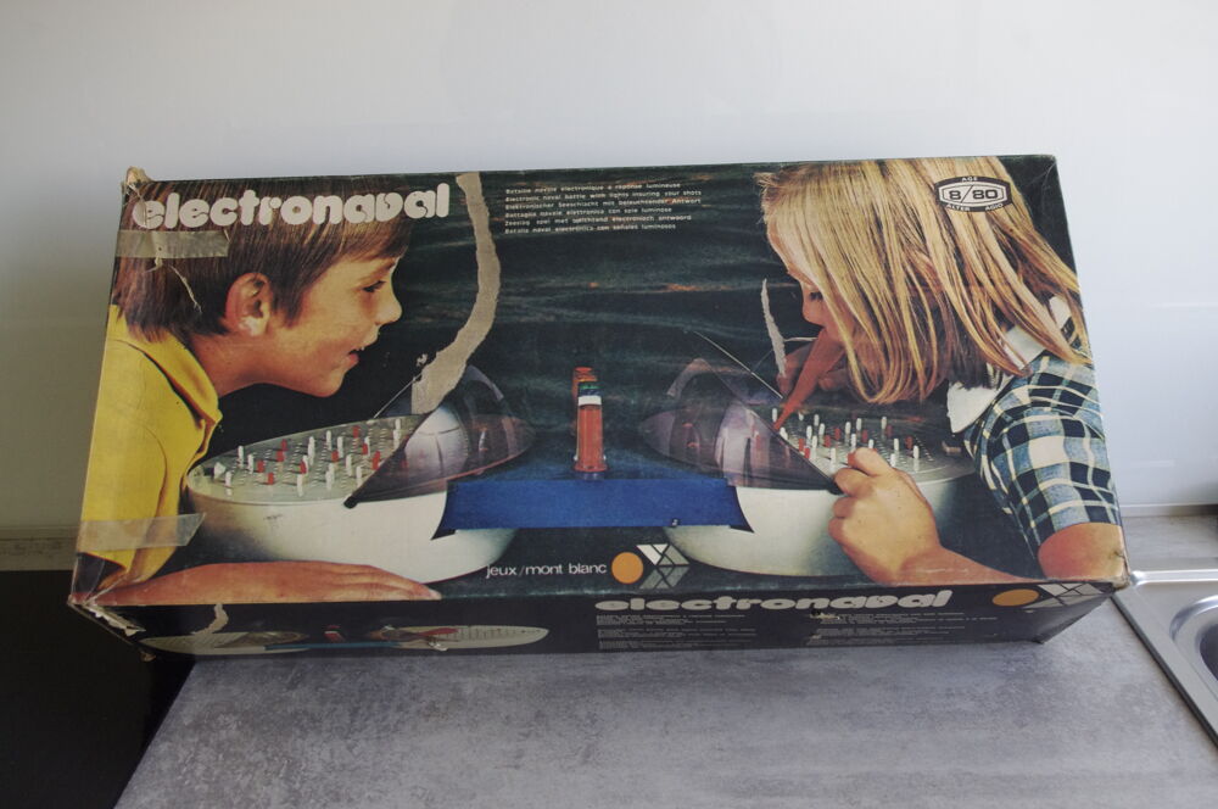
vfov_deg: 34.1
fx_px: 1318
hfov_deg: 49.6
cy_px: 404
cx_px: 609
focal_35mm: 39
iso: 1600
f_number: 5.6
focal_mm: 26.25
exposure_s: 1/125
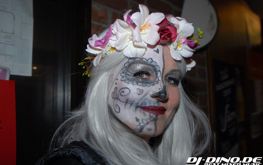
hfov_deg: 52.7
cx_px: 131
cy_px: 77
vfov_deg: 34.4
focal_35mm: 37
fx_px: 265
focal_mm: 24
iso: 400
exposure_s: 1/6
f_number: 5.6
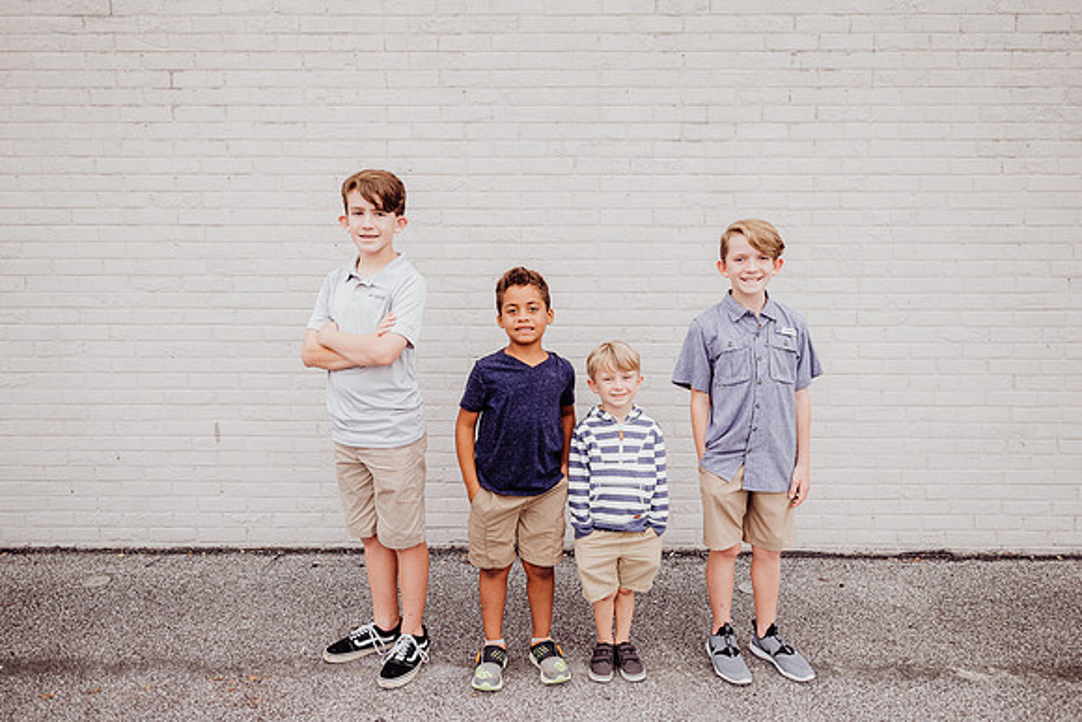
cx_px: 531
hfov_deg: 71.1
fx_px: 757
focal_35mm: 25
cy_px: 361
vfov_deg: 51.0
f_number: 2.5
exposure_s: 1/200
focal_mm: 24
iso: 200
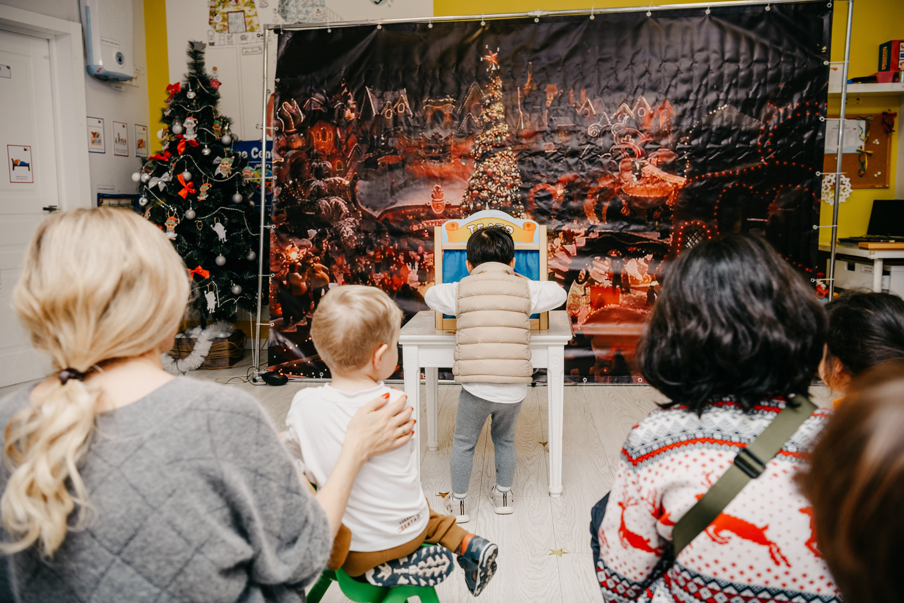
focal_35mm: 34
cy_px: 302
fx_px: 854
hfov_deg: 55.8
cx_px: 452
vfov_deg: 38.9
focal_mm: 34
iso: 250
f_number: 4
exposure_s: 1/160
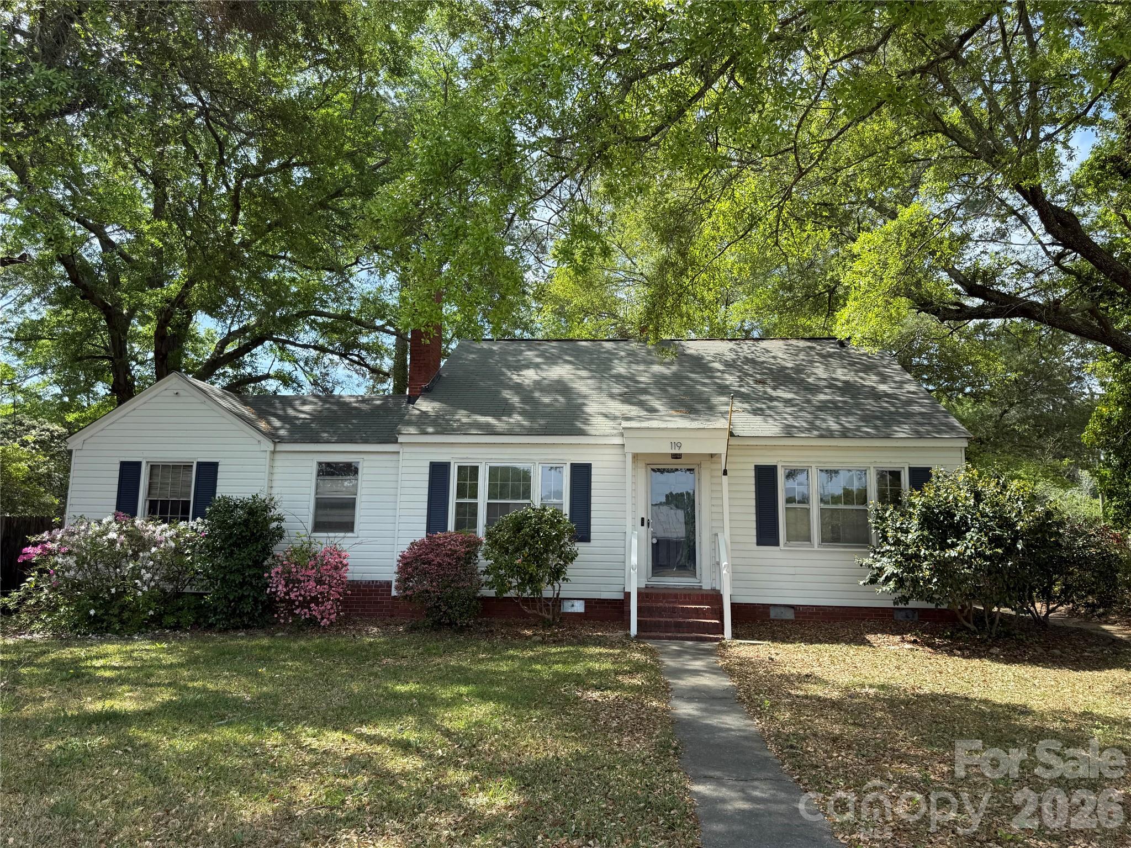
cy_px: 424
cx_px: 566
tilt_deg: +9.1
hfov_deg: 71.6
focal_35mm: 24
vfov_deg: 56.8
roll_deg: -1.3
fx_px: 784
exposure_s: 1/1139
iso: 80
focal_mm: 6.76
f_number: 1.78
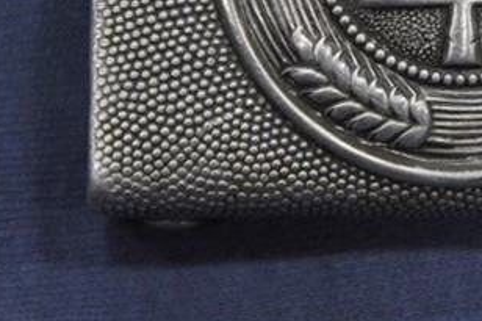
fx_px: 9126
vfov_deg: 2.0
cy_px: -38
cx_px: 429
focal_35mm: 682
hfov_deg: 3.0
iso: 3200
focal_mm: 200
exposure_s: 1/160
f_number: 5.6
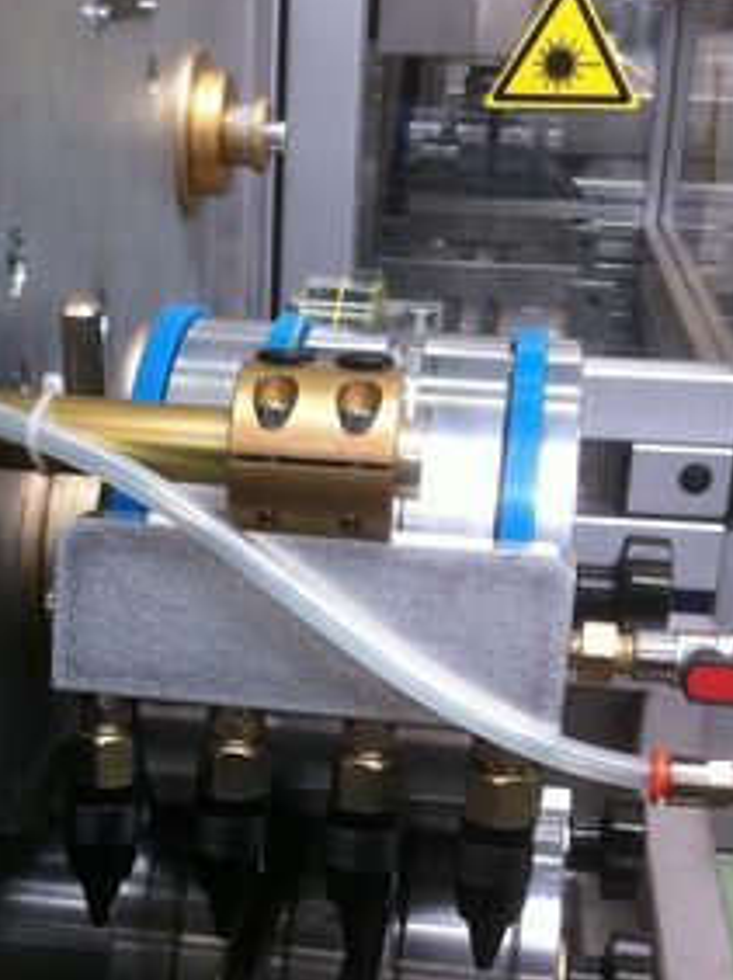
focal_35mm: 62
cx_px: 280
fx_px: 1753
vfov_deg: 31.0
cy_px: 657
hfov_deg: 23.6
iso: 80
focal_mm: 3.85
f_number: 2.8
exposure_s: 1/40
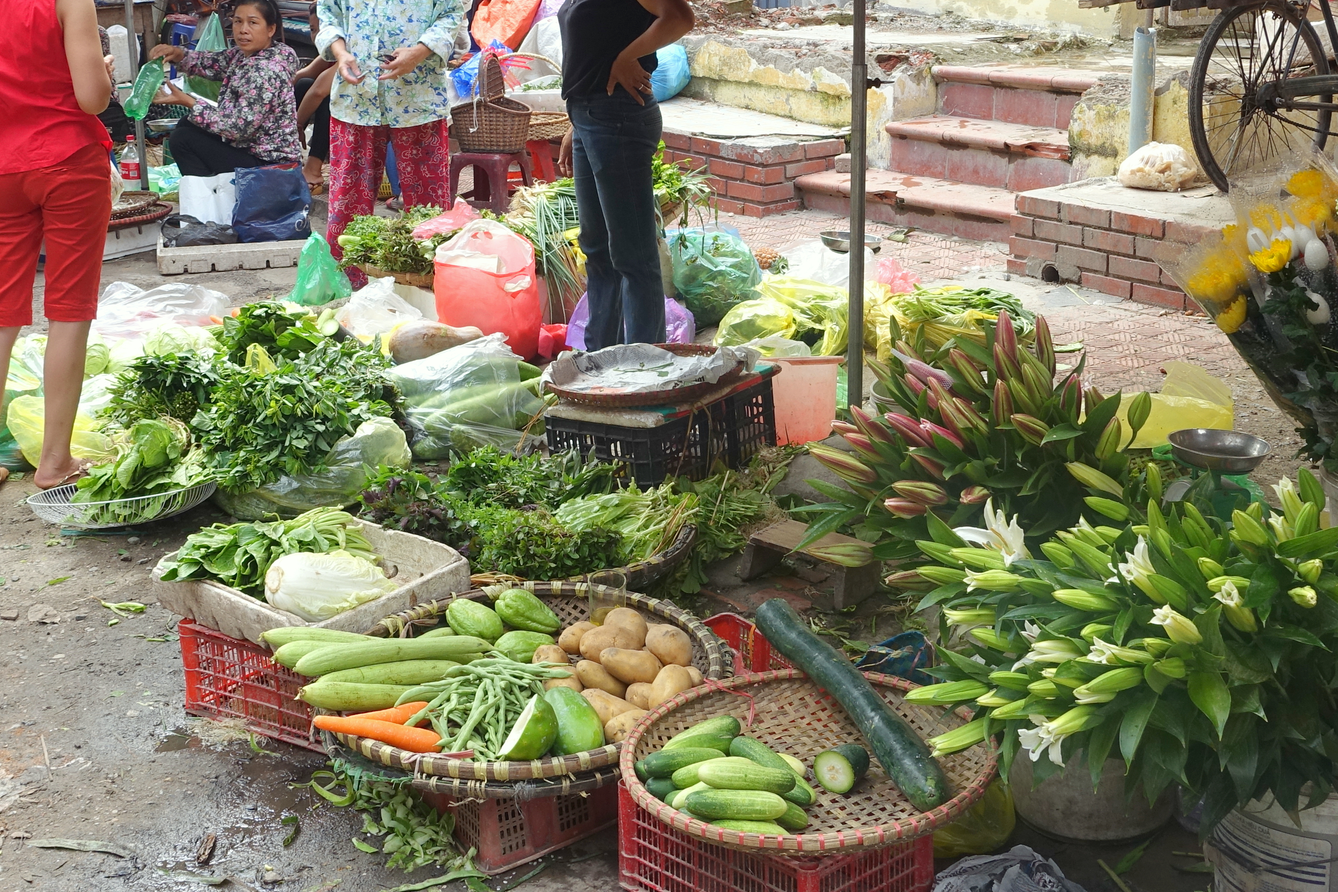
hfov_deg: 36.9
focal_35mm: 54
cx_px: 679
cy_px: 299
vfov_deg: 24.9
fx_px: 2007
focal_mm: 11.56
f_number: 5.6
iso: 125
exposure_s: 1/80
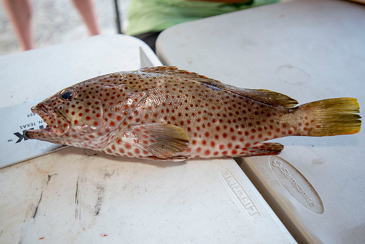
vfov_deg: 41.1
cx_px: 182
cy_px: 122
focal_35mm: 32
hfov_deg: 58.7
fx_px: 325
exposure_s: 1/50
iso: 250
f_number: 3.5
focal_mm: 32
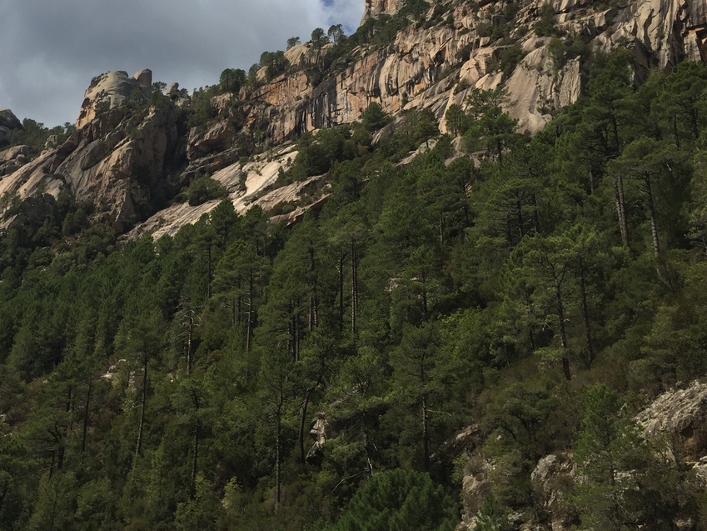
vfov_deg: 34.8
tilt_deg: +22.2
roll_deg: -4.9
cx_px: 241
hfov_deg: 45.2
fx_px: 838
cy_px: 180
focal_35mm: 41
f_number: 2.2
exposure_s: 1/2825
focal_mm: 4.15
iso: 32
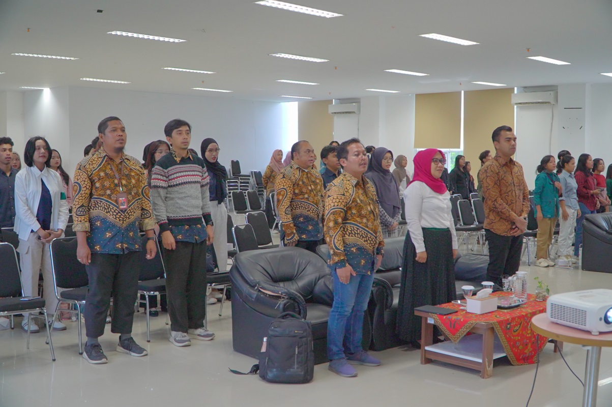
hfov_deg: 49.6
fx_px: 662
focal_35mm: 39
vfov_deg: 34.2
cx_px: 306
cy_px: 204
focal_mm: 26
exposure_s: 1/160
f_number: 4
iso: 16000
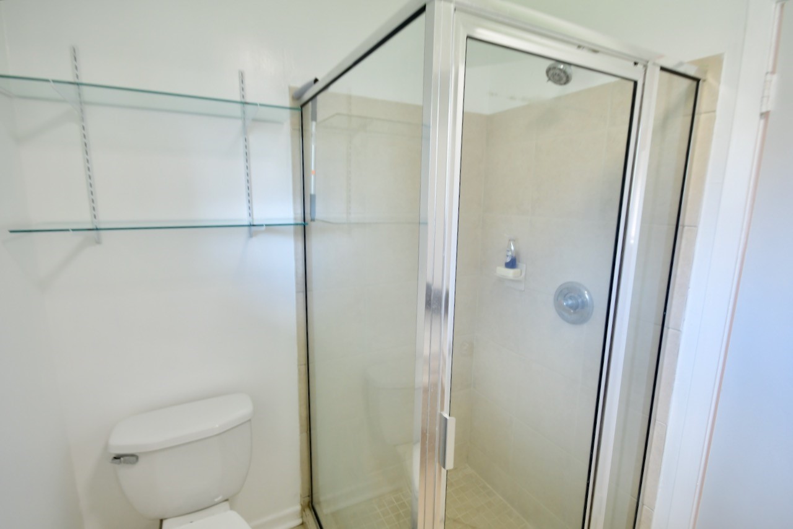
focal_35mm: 16
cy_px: 264
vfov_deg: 73.8
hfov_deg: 96.7
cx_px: 396
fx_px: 353
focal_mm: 11
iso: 500
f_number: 7.1
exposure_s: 1/13
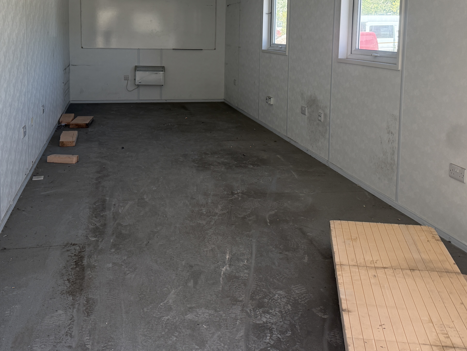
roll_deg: +0.0
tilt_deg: -2.9
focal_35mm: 38
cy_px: 77
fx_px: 513
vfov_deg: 36.6
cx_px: 212
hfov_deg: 48.9
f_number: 1.78
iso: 100
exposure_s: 1/476
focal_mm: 6.76
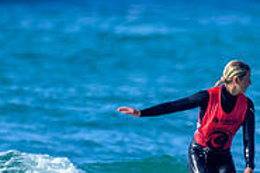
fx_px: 24945
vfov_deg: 0.4
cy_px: 139
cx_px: 224
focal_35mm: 3457
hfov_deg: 0.6
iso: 200
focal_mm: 800
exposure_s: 1/1000
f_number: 6.3
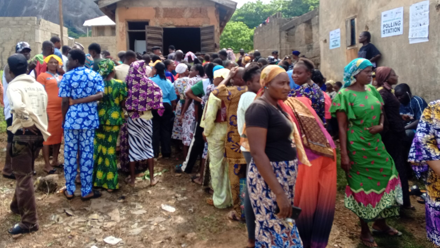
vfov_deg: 38.5
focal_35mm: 30
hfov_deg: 64.3
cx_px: 219
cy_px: 84
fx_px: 350
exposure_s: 1/465
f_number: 1.6
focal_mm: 4.09
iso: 59
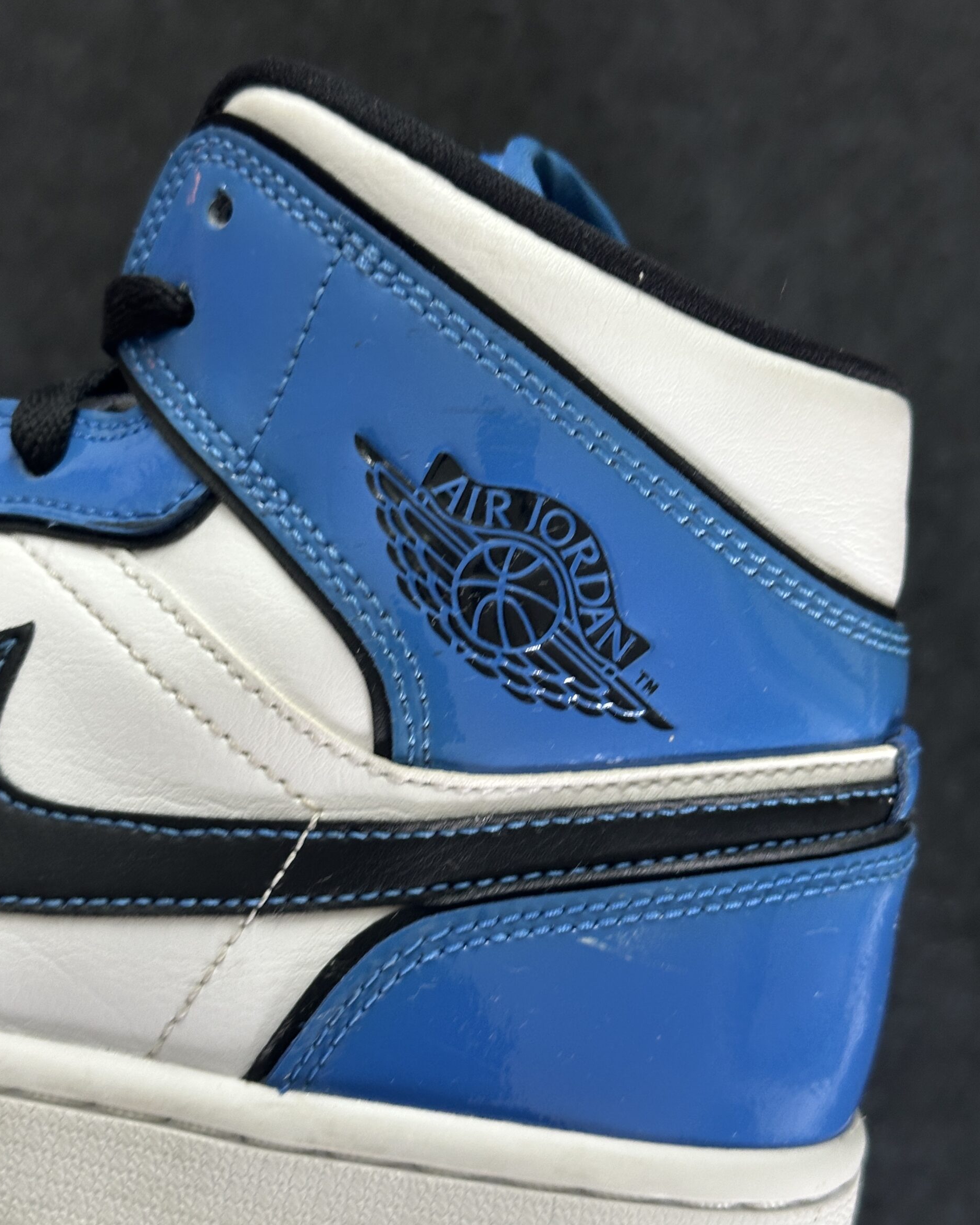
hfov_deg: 29.7
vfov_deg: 36.6
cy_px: 653
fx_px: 1849
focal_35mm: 51
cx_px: 497
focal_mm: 6.86
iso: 160
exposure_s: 1/50
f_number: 1.78
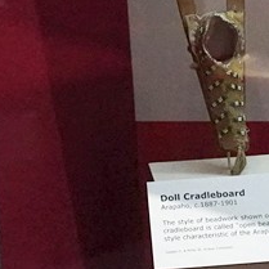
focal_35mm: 268
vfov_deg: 6.5
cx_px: 725
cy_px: 216
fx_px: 2356
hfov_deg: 6.2
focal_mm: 33
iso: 8000
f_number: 4.5
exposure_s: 1/100
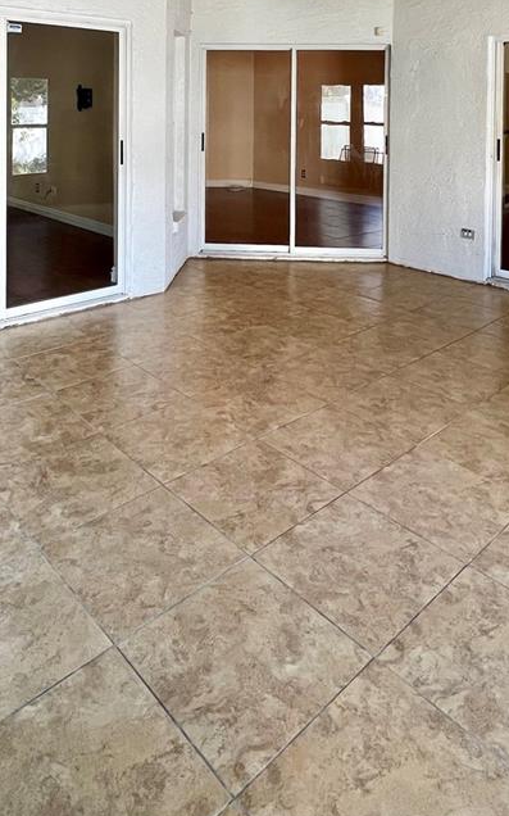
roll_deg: +0.2
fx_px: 578
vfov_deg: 62.1
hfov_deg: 47.6
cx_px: 249
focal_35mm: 26
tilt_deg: -0.2
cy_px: 122
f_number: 1.8
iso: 160
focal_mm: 1.57
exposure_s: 1/120
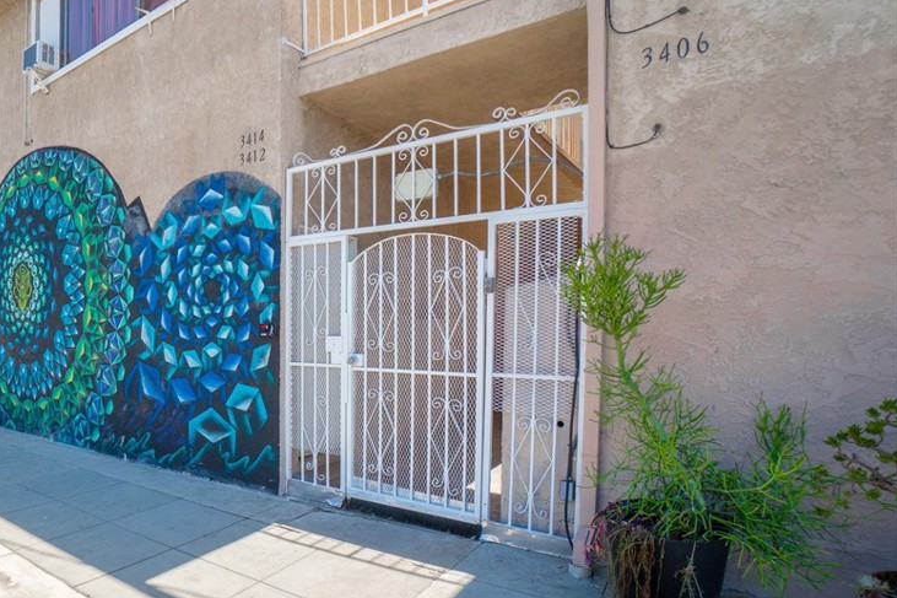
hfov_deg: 77.6
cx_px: 272
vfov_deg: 59.5
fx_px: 523
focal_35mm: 21
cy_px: 311
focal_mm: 10
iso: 100
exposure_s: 1/200
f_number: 7.1
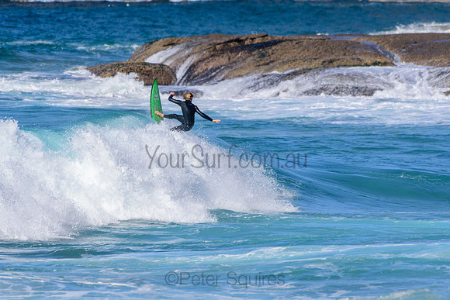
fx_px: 9377
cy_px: 150
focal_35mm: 750
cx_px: 225
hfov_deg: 2.7
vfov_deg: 1.8
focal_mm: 500
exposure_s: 1/2000
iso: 220
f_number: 5.6
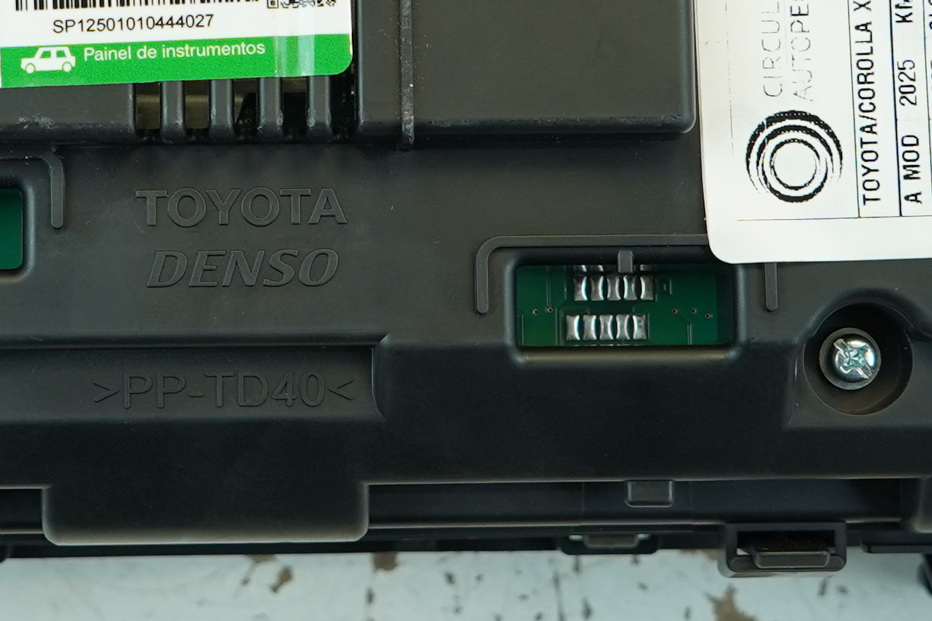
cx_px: 306
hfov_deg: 17.2
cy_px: 46
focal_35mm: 119
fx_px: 3081
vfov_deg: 11.4
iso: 250
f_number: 4
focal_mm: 25
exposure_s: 1/160
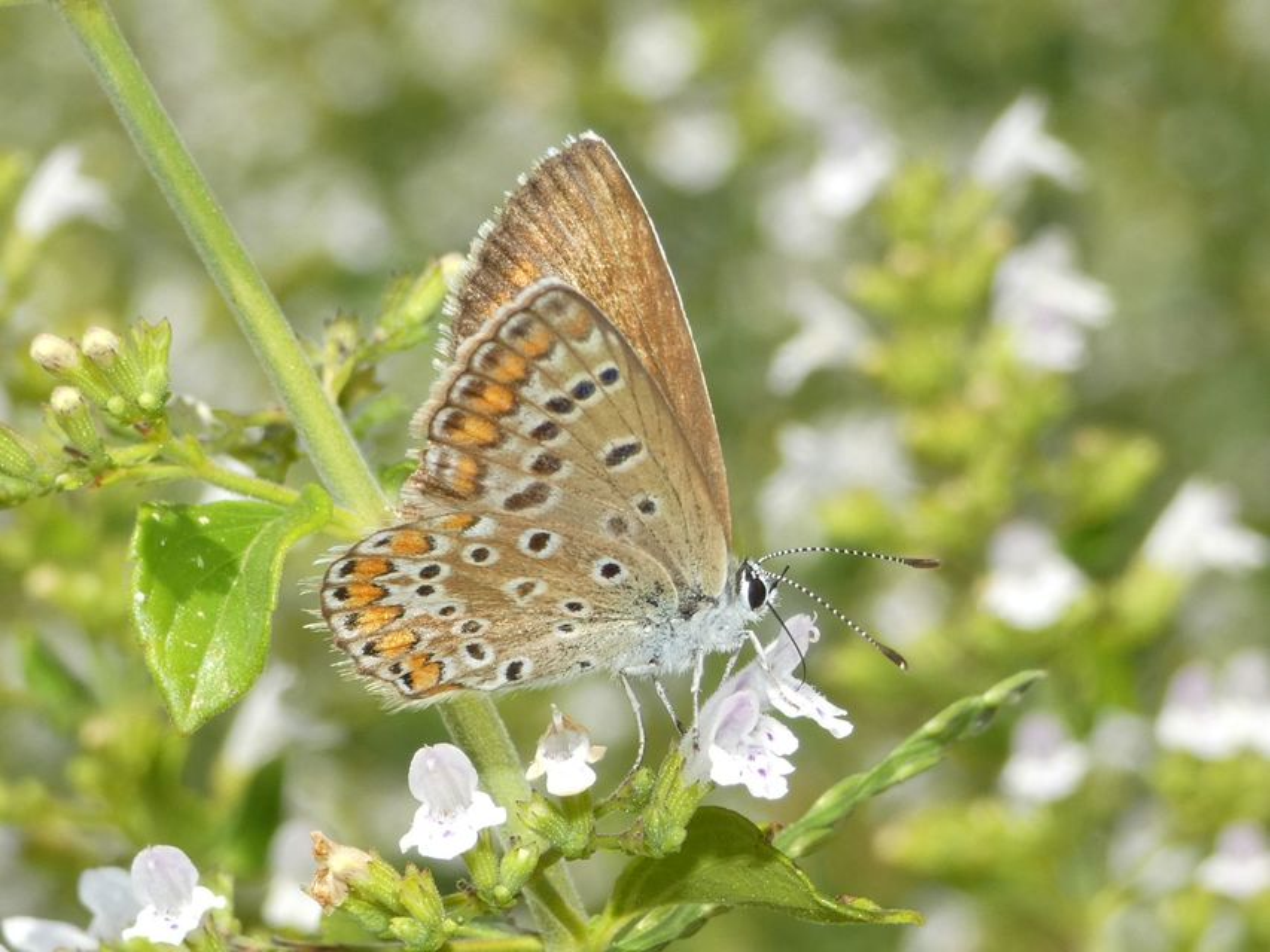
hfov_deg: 12.6
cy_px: 476
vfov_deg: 9.5
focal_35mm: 157
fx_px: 5761
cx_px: 635
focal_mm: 28.1
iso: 80
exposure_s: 1/160
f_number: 5.4
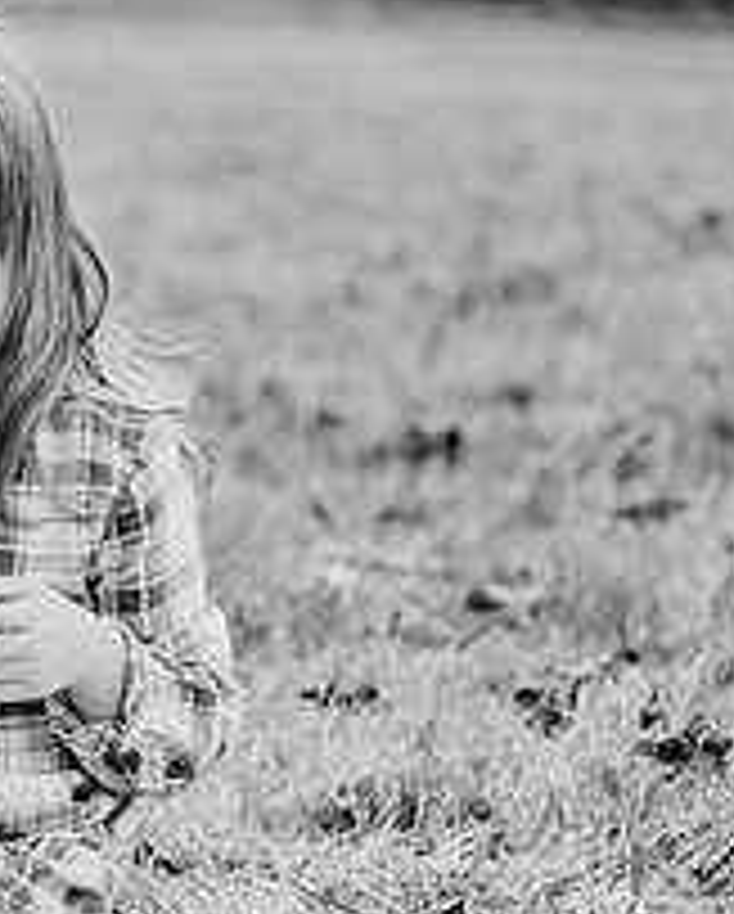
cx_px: -383
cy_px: 367
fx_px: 3631
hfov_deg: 11.1
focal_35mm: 134
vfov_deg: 14.3
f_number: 2.8
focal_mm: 50
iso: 500
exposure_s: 1/1000
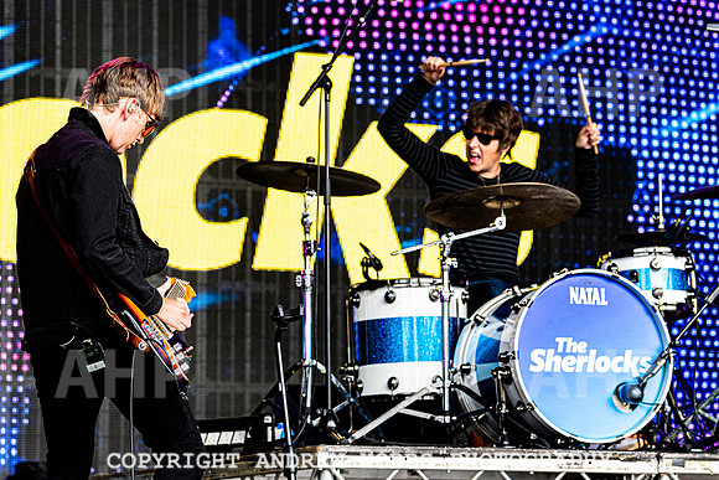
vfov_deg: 9.6
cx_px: 369
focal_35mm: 143
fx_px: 2849
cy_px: 234
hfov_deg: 14.4
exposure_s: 1/500
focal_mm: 116
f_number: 4.5
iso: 200
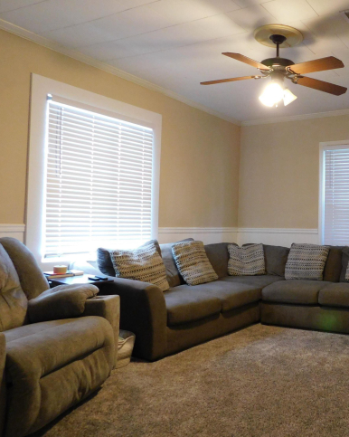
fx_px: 401
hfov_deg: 43.9
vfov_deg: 57.2
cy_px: 214
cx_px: 299
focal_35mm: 31
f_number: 3
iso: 400
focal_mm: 4
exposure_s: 1/20
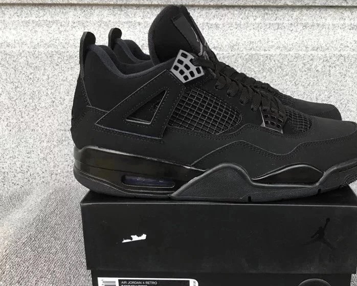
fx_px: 412
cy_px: 149
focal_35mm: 39
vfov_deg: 38.2
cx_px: 214
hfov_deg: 46.6
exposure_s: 1/100
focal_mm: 3.3
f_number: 2.4
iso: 32
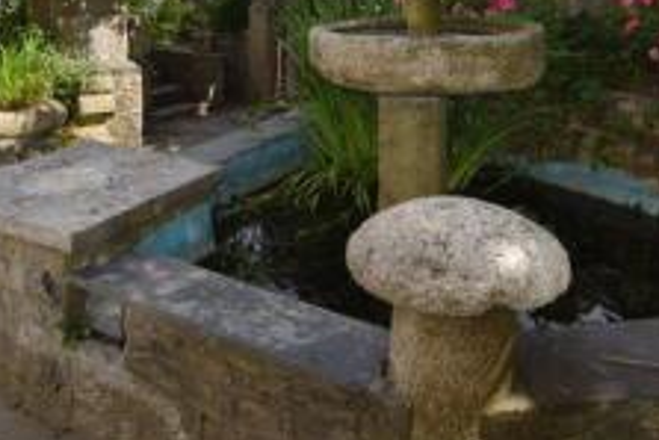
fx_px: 586
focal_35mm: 32
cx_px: 340
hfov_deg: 58.7
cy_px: 1
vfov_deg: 37.0
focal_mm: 10
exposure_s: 1/200
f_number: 7.1
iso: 100
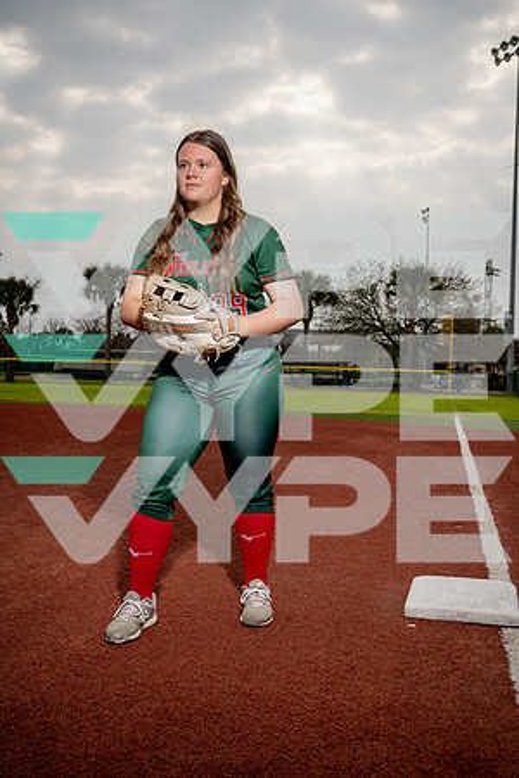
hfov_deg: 37.9
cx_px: 260
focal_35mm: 35
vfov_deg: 54.4
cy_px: 389
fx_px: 757
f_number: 8
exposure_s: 1/250
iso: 100
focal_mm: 35
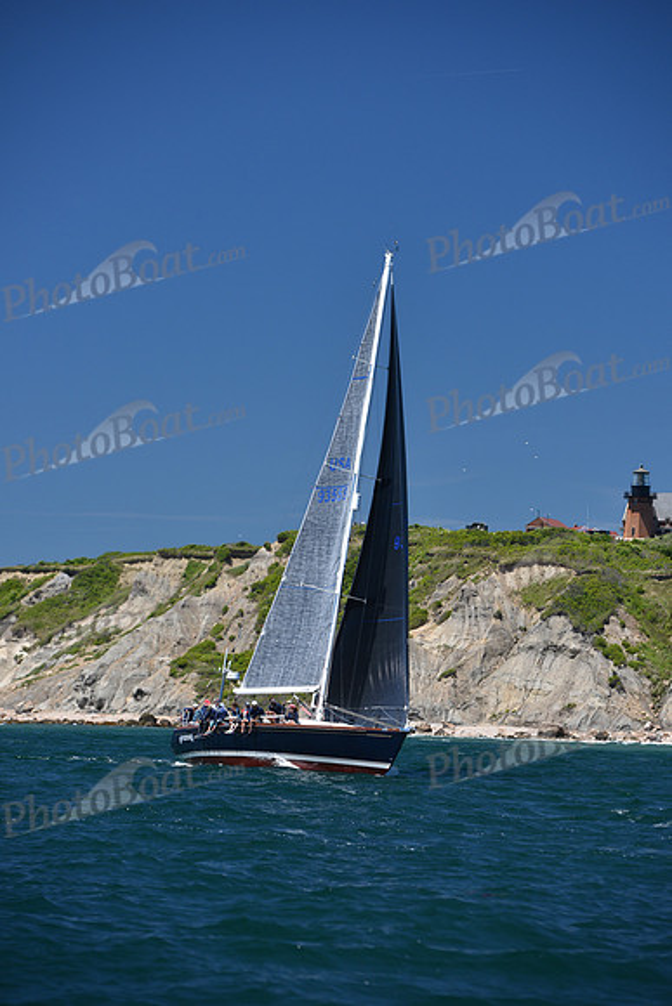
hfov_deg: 10.2
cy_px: 503
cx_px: 336
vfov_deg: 15.2
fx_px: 3777
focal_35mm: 135
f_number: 4.5
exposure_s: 1/800
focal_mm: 135
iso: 250
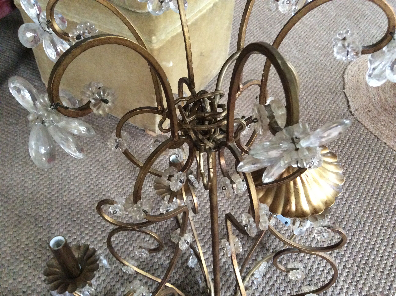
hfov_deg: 56.9
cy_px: 148
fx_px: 366
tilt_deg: -47.9
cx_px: 198
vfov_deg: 44.1
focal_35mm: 32
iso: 320
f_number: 2.4
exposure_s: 1/25
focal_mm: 3.3
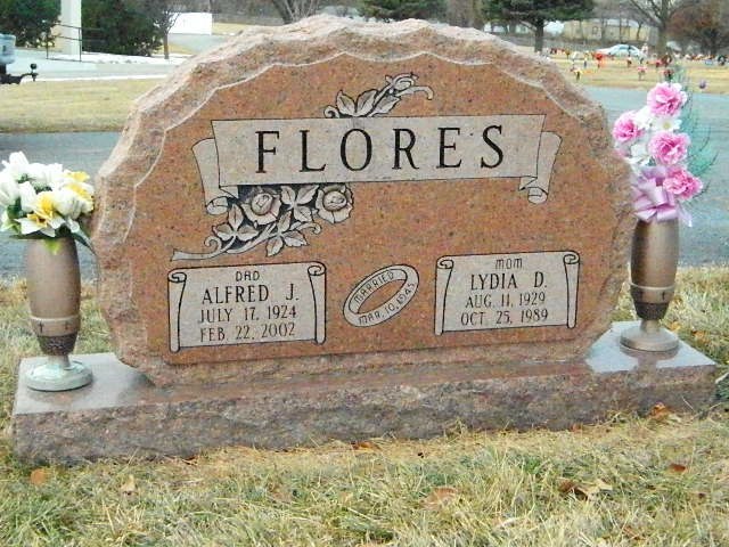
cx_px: 364
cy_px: 274
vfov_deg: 25.7
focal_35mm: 57
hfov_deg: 33.8
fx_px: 1200
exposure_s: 1/1000
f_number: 10.7
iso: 6400
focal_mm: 10.2
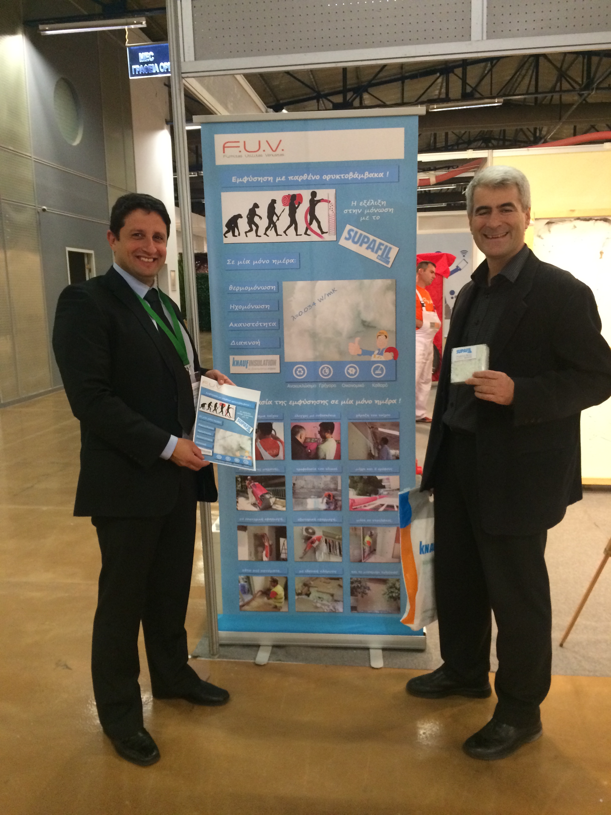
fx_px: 682
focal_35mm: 29
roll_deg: +2.0
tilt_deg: -9.6
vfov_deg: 61.7
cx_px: 306
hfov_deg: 48.2
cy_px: 408
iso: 250
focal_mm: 4.15
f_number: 2.2
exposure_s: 1/30
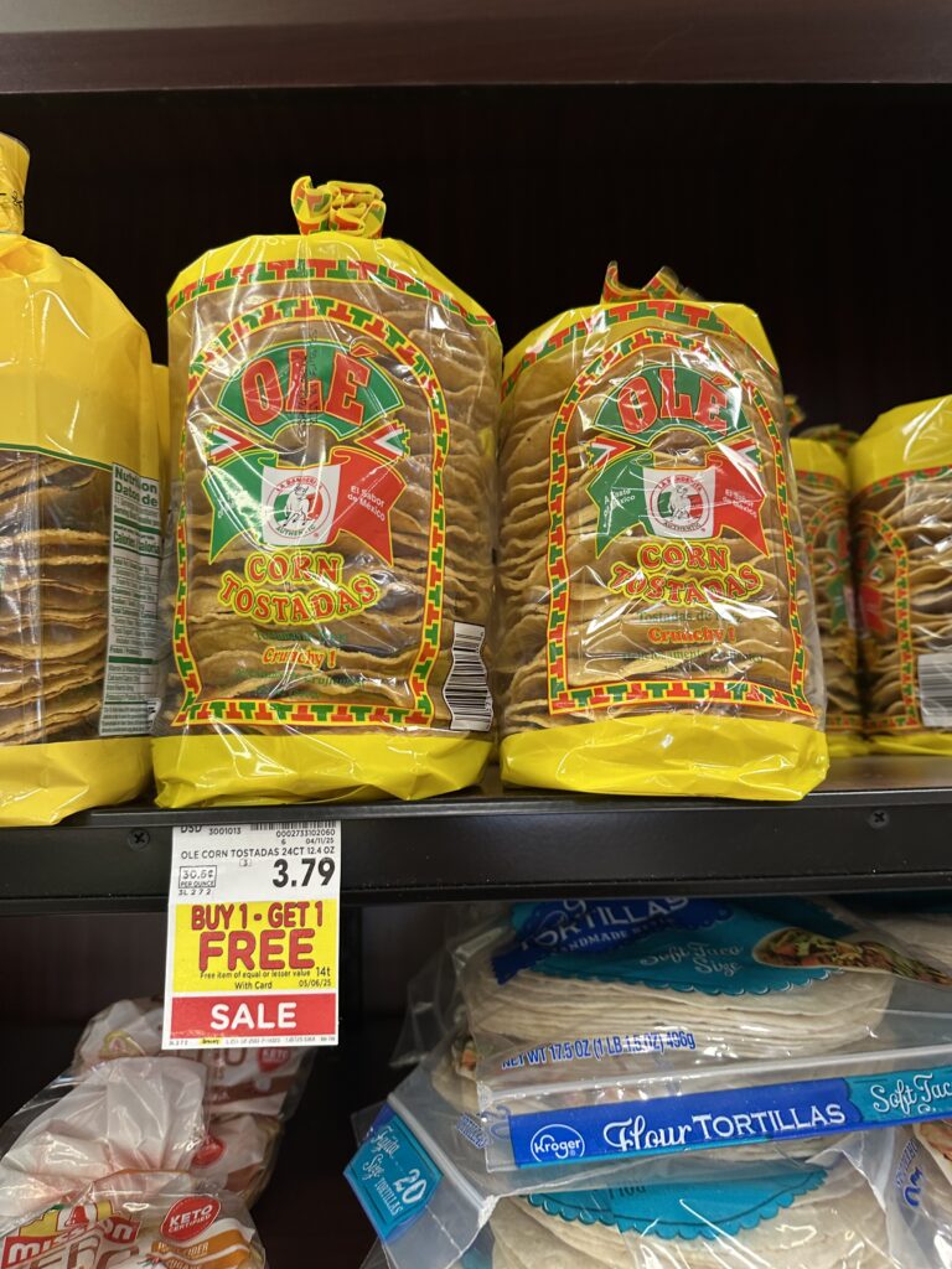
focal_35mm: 24
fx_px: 880
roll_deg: +0.1
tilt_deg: +3.8
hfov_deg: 56.8
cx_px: 476
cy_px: 634
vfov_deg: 71.6
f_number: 1.78
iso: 160
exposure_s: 1/40
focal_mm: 6.86
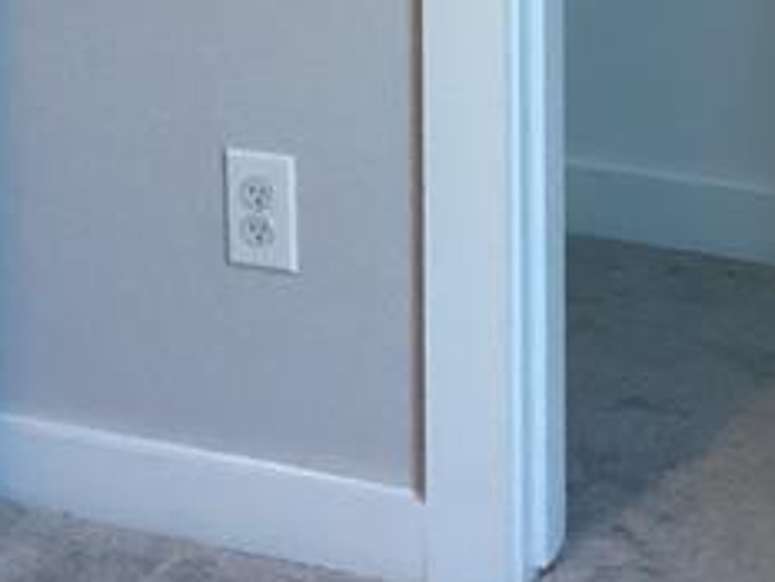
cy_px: -559
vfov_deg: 10.1
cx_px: 489
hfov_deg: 14.5
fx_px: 3046
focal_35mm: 136
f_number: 2.4
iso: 320
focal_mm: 3.3
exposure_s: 1/60
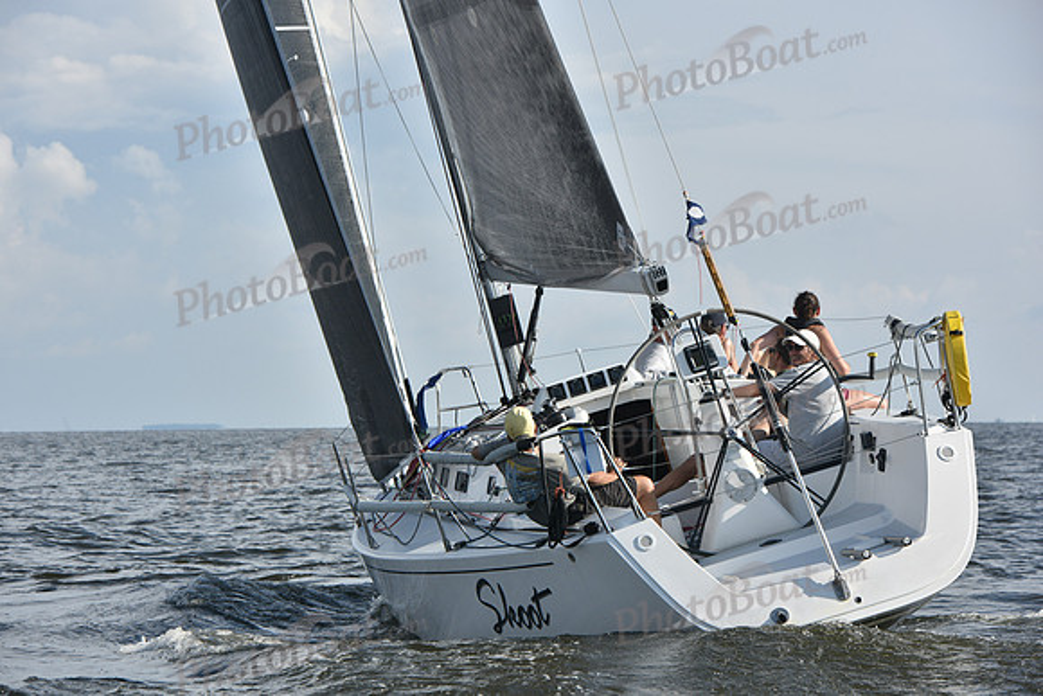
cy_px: 348
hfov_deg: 16.4
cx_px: 522
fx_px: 3622
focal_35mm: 125
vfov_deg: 11.0
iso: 250
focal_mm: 125
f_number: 8
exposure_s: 1/1250
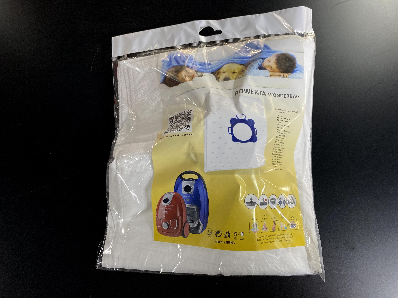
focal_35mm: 26
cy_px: 149
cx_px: 199
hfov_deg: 67.3
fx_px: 299
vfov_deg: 53.1
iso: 100
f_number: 1.8
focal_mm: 4.25
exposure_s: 1/50
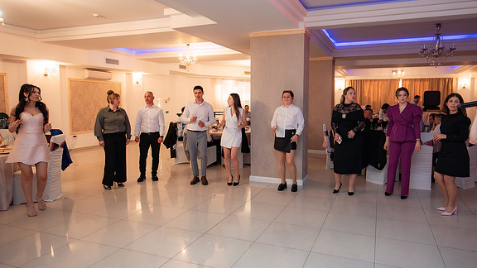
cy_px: 130
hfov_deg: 76.1
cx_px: 261
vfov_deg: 47.7
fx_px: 304
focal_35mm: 24
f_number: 2.8
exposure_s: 1/200
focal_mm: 20
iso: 1600
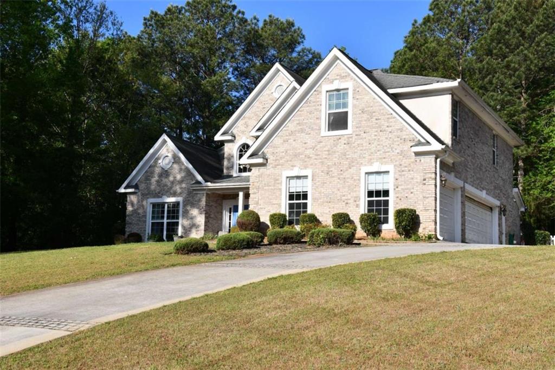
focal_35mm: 48
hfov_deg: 41.1
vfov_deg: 28.1
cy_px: 185
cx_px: 278
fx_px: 740
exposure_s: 1/250
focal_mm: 32
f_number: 10
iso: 100
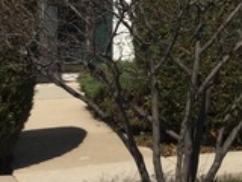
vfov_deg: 11.8
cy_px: -17
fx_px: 867
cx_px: 342
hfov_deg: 15.0
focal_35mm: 124
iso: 25
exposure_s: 1/3546
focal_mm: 3.3
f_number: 2.4
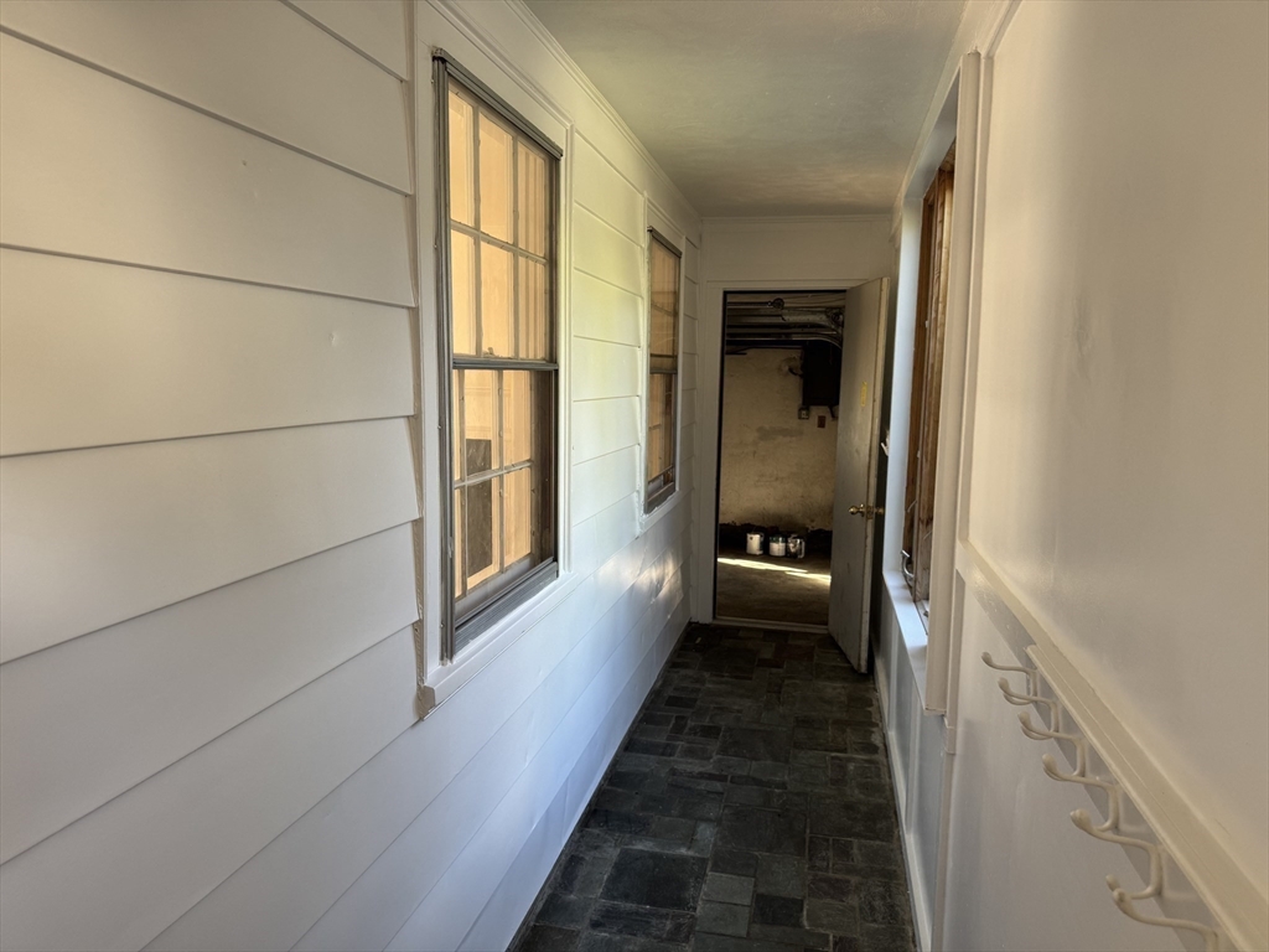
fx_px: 880
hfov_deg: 71.6
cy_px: 476
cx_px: 634
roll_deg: -0.3
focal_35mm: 24
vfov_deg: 56.8
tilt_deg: -8.2
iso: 125
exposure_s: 1/120
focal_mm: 6.76
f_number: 1.78
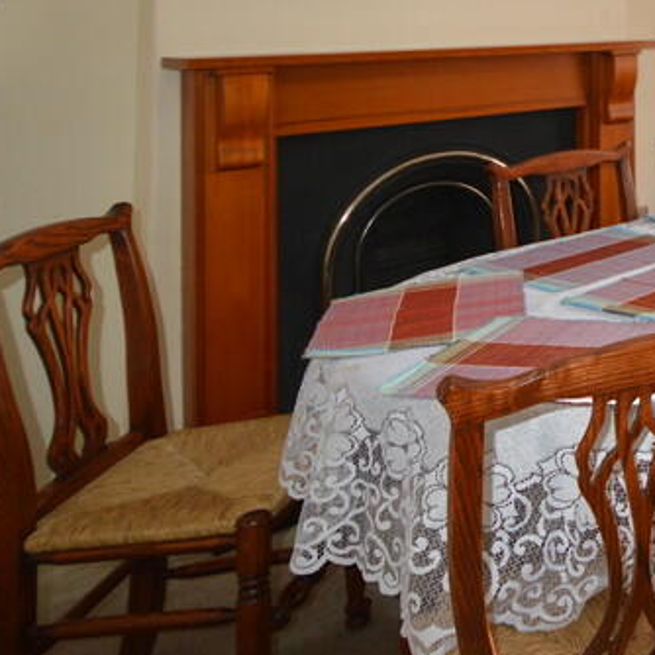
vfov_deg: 38.6
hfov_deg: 28.3
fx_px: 835
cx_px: 979
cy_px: 19
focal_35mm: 39
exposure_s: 1/100
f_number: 4
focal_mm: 10
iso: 400
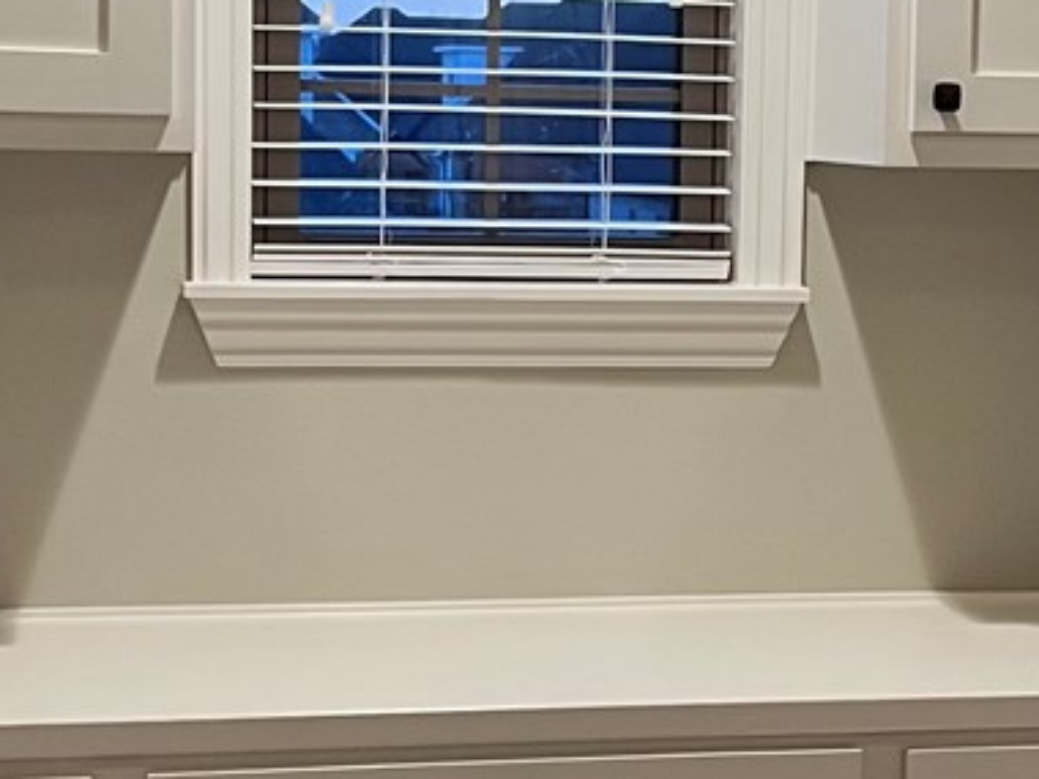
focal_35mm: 70
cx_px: 604
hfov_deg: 27.7
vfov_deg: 20.9
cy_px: 526
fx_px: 2101
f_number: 1.5
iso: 200
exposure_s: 1/60
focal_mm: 5.7
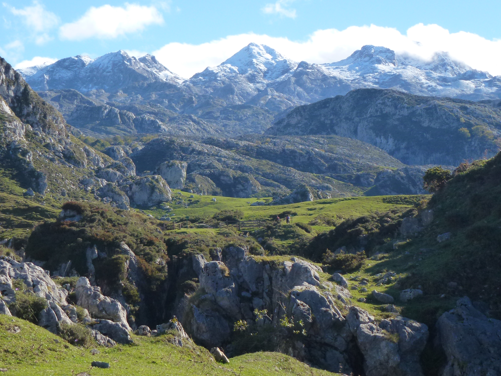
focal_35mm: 109
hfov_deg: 18.0
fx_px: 1577
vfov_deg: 13.6
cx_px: 191
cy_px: 150
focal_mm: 14.8
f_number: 4.8
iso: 160
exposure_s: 1/500
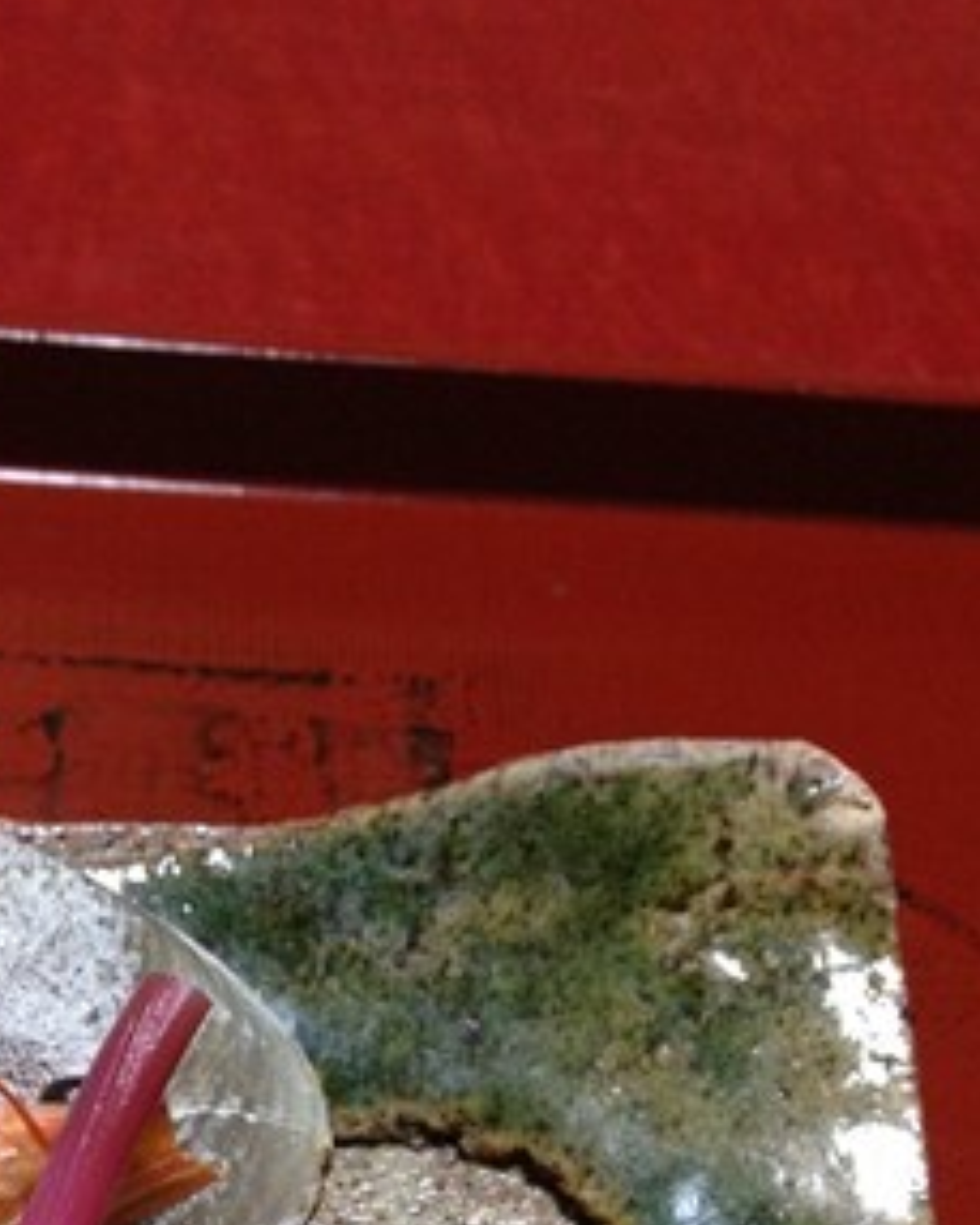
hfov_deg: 20.6
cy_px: 1353
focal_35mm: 72
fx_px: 2609
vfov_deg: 24.6
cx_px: 4
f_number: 2.4
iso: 250
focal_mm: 4.13
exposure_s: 1/20
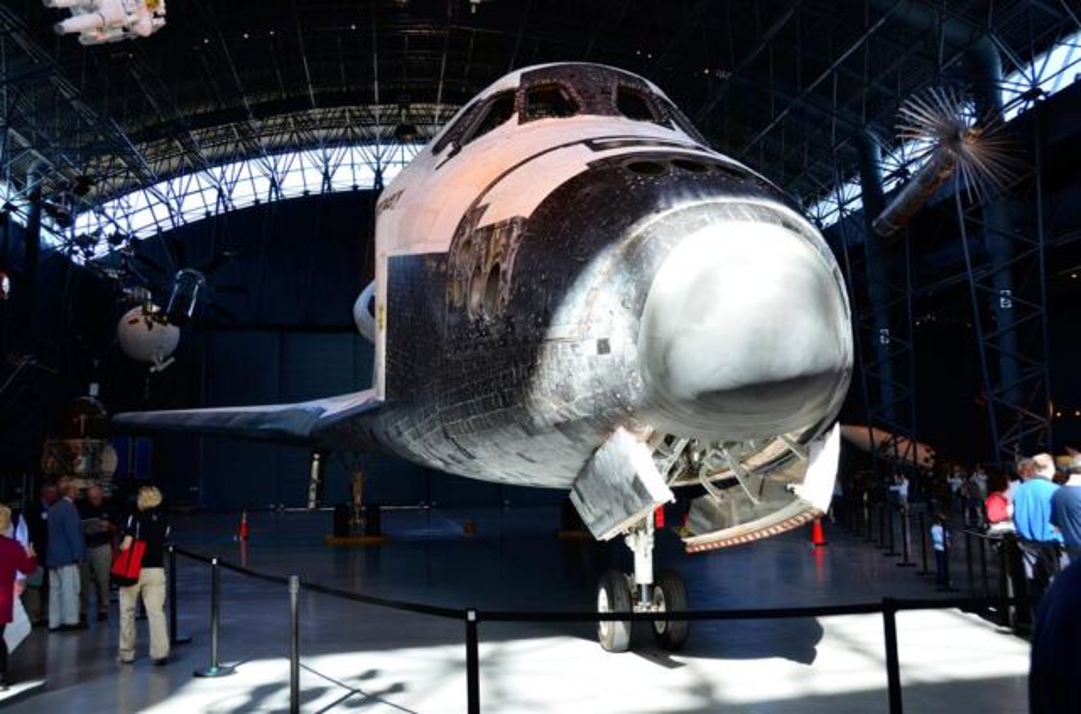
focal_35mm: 33
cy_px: 357
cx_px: 540
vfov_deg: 39.7
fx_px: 988
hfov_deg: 57.4
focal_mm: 22
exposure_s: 1/100
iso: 400
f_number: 5
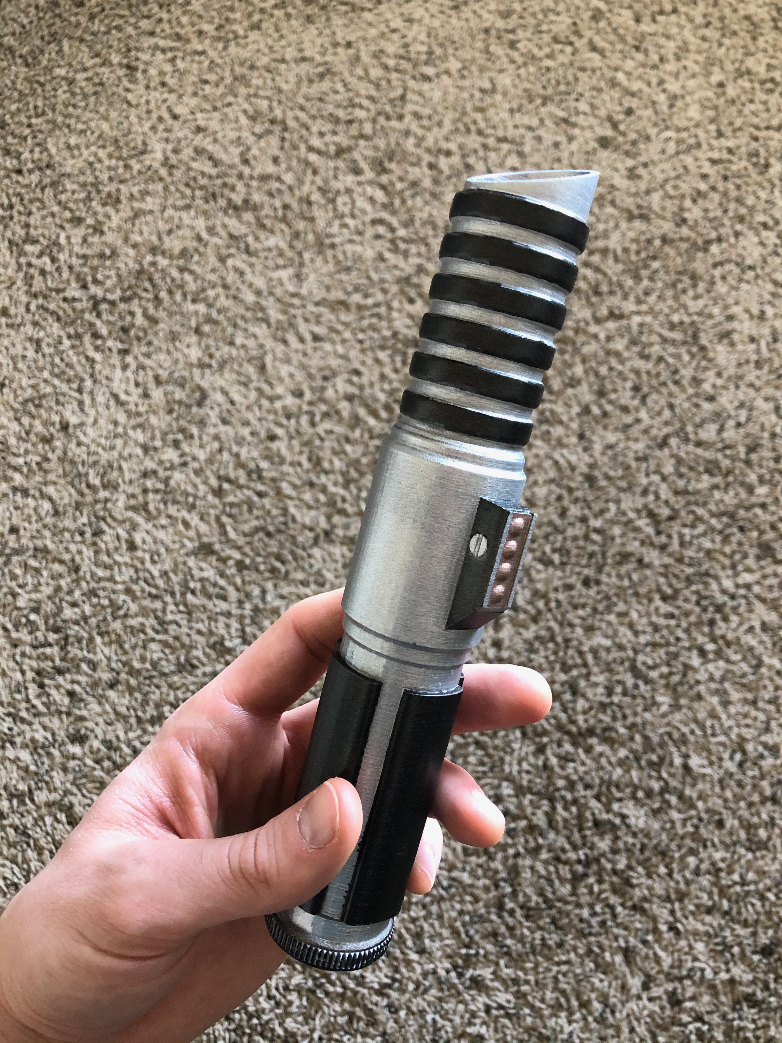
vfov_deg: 63.4
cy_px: 522
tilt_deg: -67.0
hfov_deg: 49.7
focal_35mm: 28
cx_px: 391
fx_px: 843
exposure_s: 1/15
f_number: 1.8
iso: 80
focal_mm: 3.99
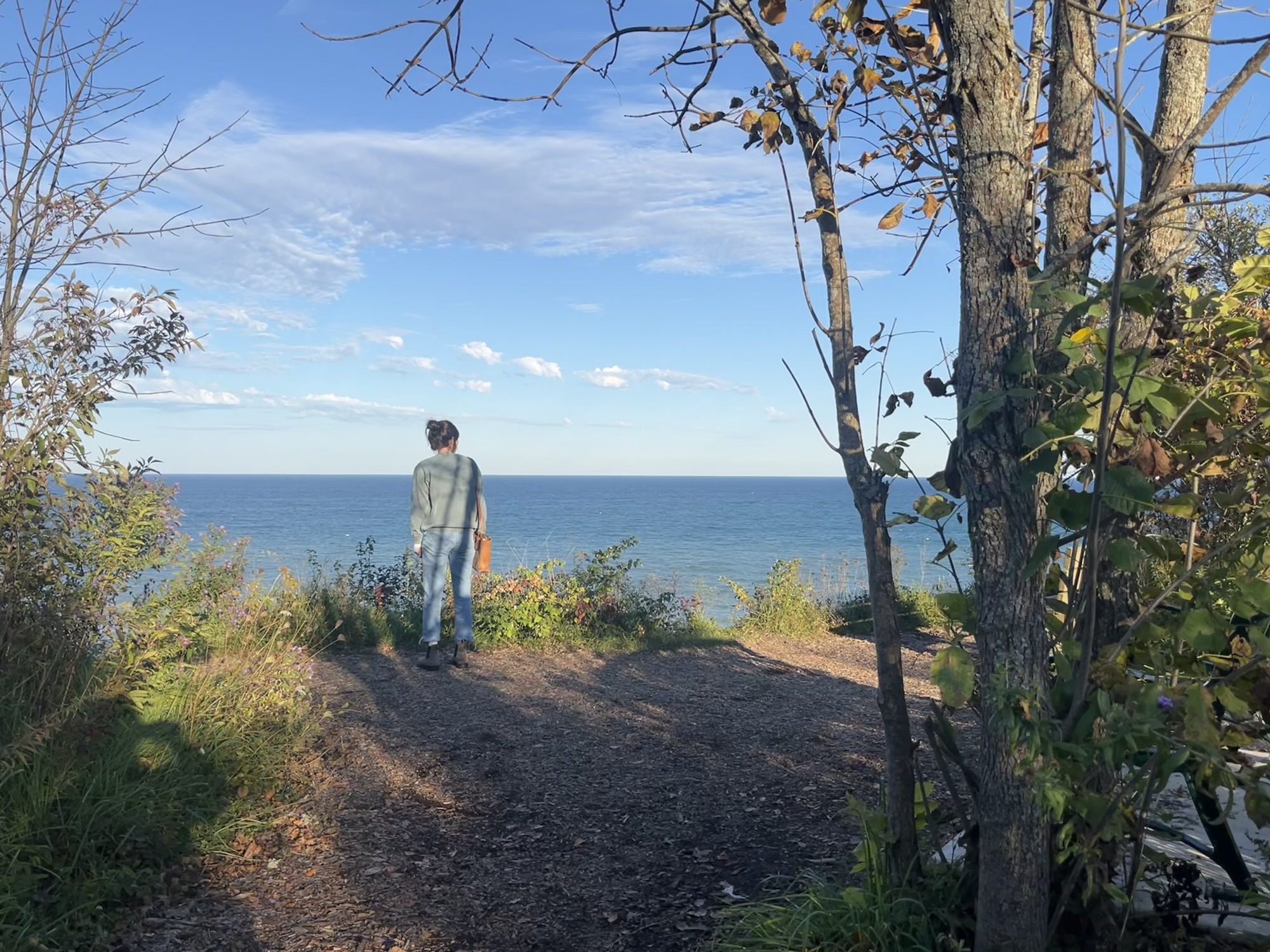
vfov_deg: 53.1
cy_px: 476
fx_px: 954
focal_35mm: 26
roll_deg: +0.1
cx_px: 635
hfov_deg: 67.3
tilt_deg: +1.1
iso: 50
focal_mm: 5.1
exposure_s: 1/2571
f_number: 1.6
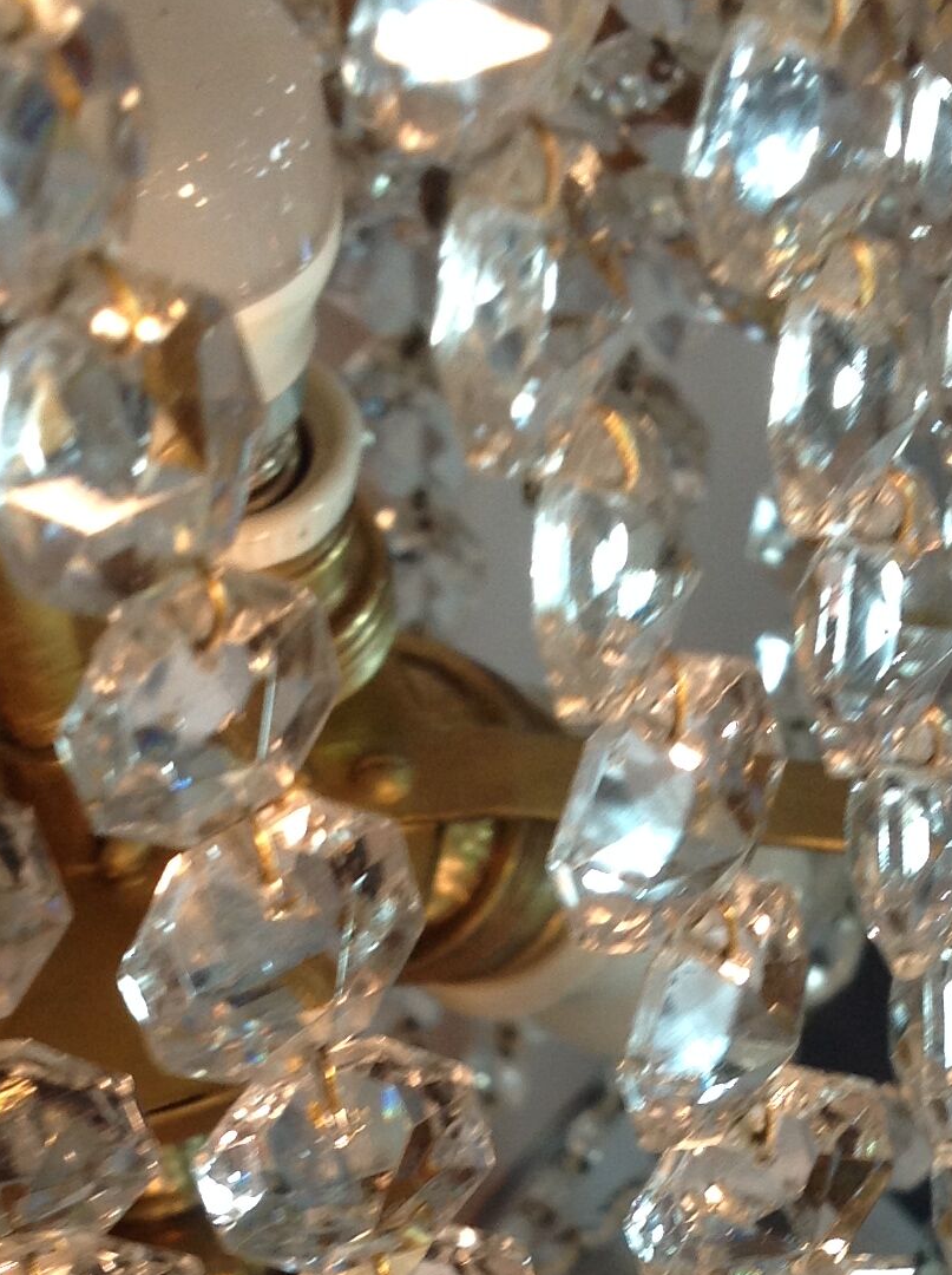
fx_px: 3088
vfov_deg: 22.3
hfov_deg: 17.5
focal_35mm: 84
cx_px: 606
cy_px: 1318
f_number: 2.4
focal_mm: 4.28
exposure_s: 1/24
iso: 64
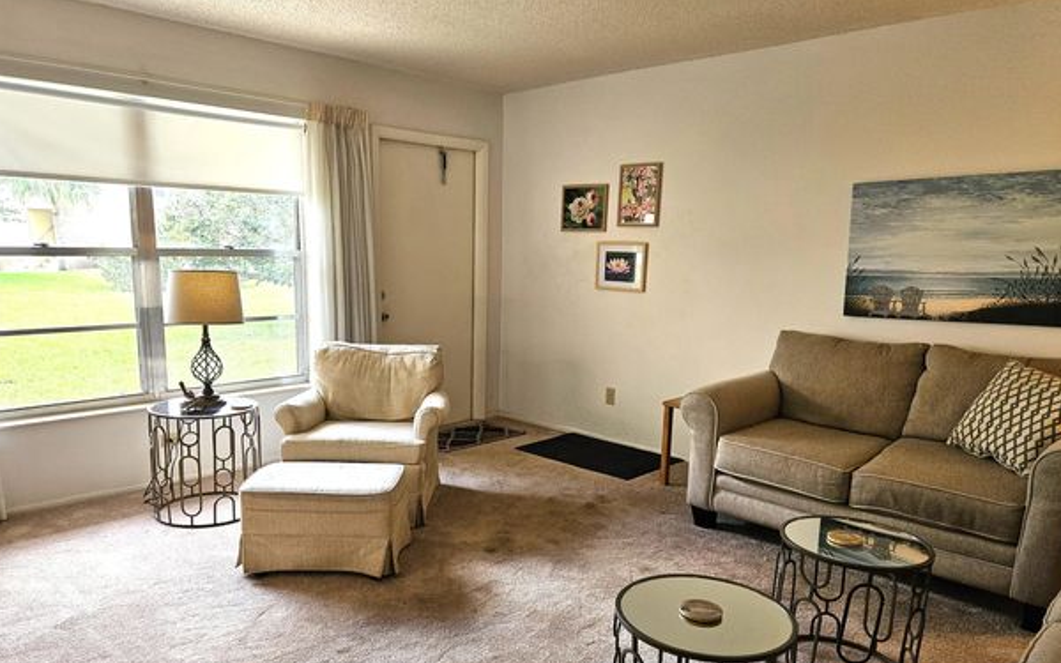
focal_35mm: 26
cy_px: 407
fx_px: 752
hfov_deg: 70.4
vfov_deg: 47.2
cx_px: 509
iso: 80
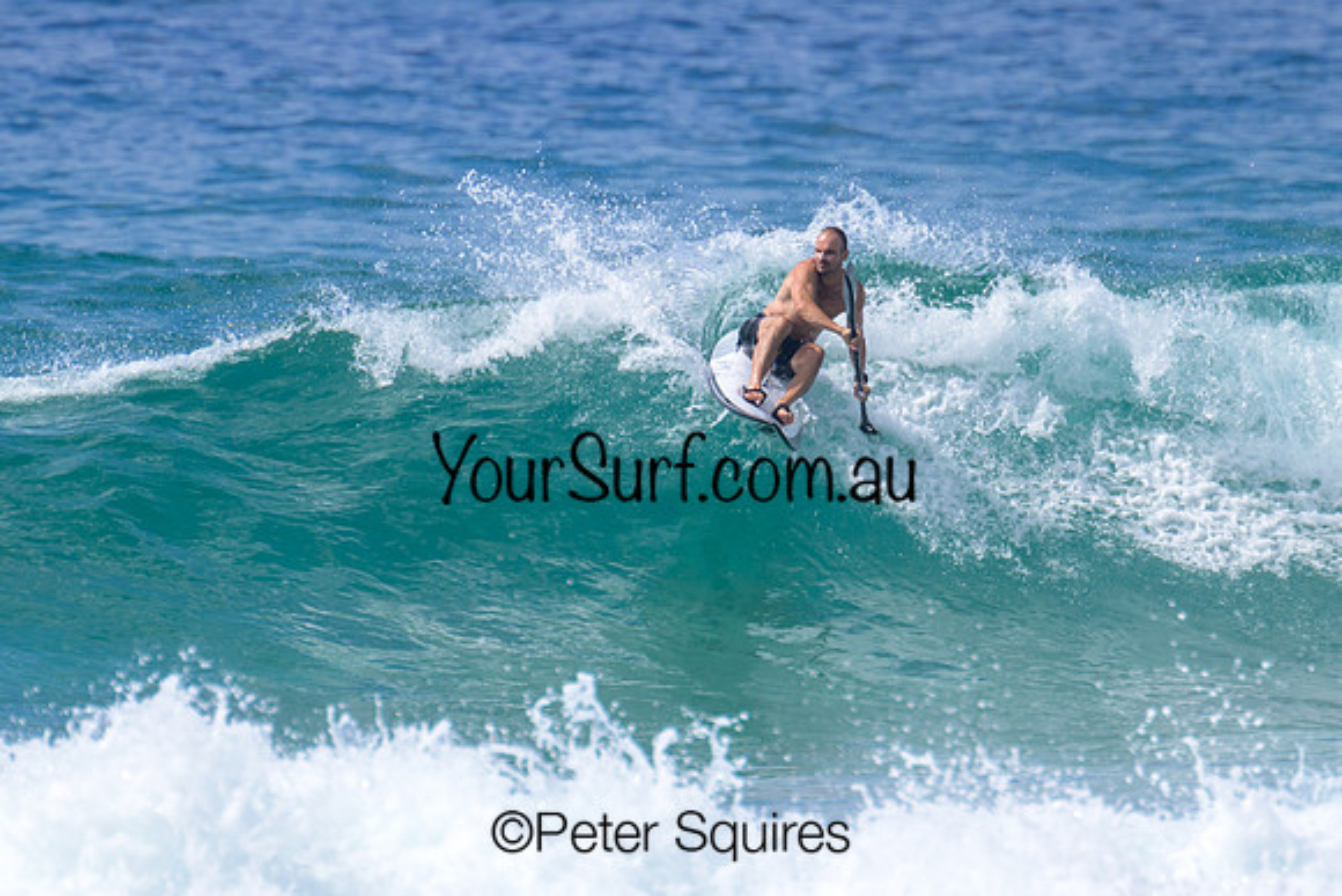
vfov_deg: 1.3
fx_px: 40797
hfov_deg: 1.9
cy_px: 362
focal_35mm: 1094
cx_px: 695
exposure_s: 1/2000
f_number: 11
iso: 560
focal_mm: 800
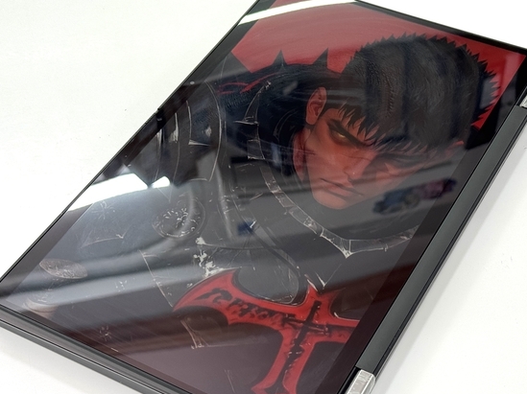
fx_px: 1065
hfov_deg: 27.8
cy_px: 201
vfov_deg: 21.0
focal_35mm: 70
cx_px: 288
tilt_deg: -47.5
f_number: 1.78
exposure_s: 1/121
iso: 64
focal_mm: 6.76
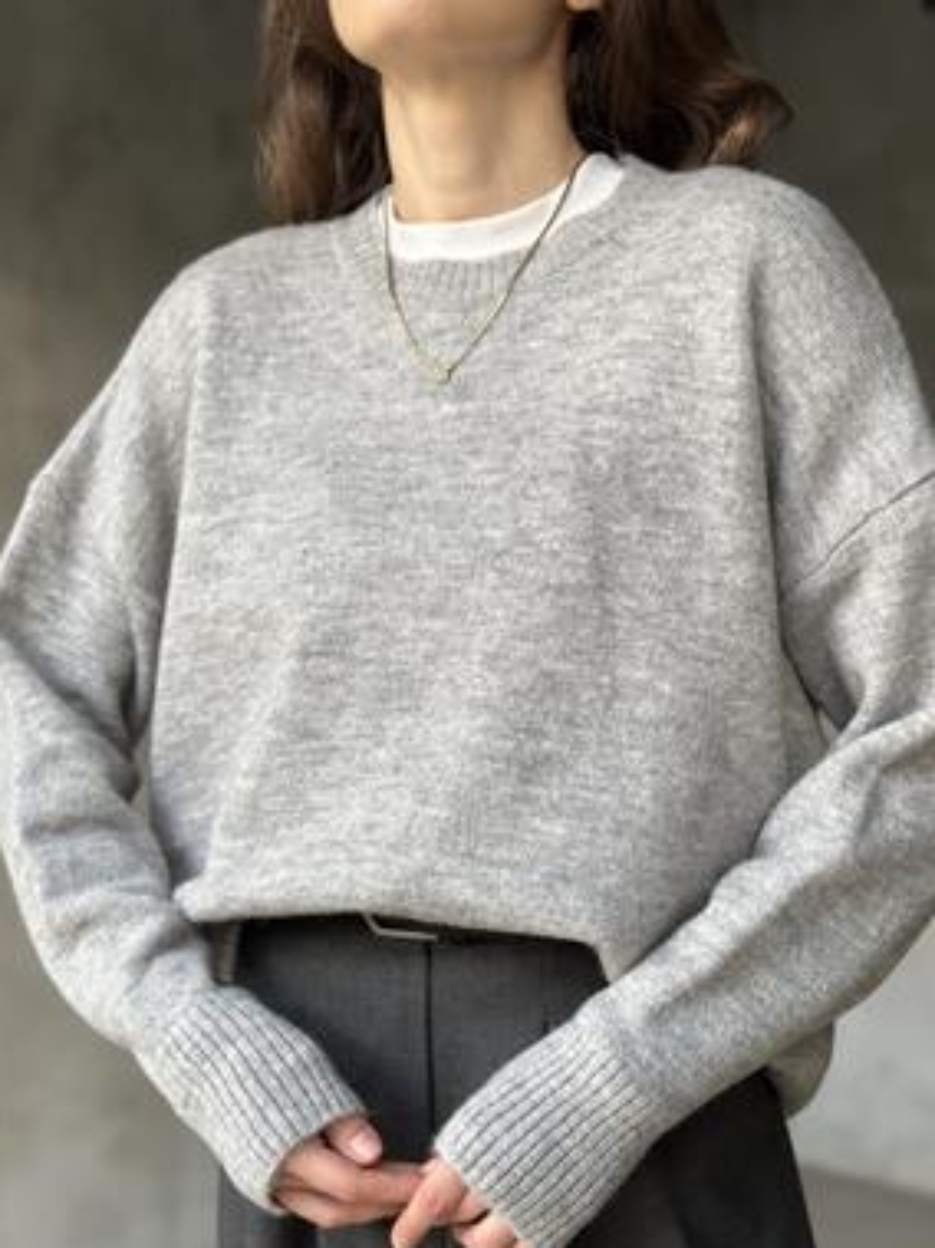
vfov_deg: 35.5
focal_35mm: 54
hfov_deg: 27.0
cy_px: 675
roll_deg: +0.1
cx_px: 514
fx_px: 1946
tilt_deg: -0.4
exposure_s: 1/75
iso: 125
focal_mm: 6.86
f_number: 1.78
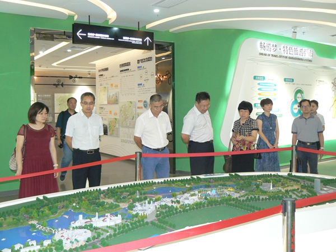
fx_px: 349
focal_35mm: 36
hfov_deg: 51.4
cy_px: 126
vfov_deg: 39.7
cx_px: 168
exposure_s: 1/30
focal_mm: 6
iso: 250
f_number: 2.8
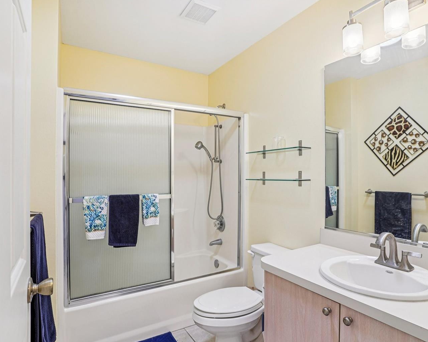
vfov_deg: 68.1
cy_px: 177
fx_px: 253
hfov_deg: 80.2
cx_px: 230
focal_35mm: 20
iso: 100
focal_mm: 17
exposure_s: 1/5
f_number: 8
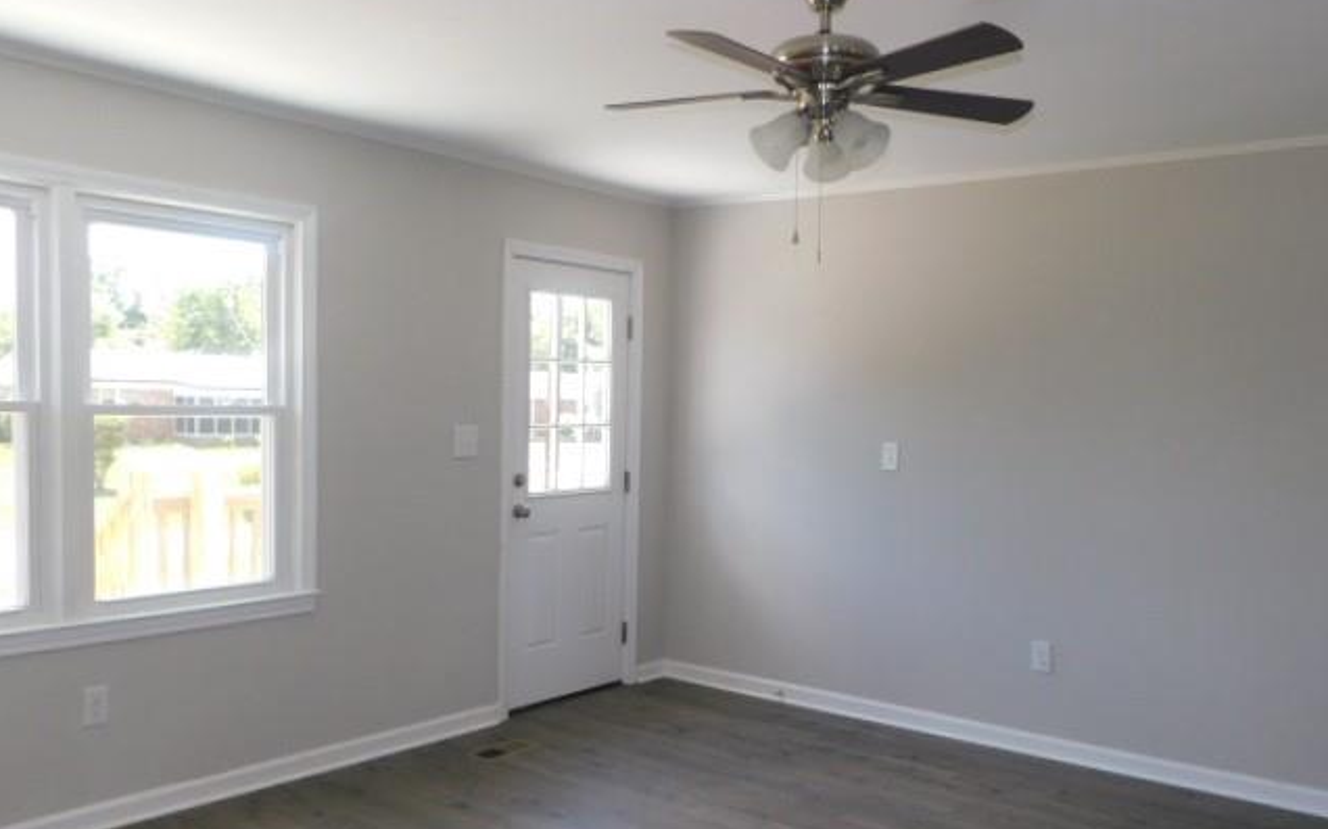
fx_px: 1158
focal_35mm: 32
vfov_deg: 39.3
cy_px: 472
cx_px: 662
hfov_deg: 59.7
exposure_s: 1/60
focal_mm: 5.3
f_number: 3.2
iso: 125
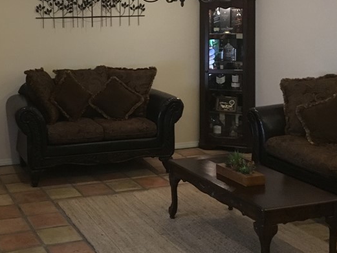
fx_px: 555
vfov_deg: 25.2
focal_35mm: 57
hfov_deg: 33.2
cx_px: 87
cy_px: 49
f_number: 2.2
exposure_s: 1/15
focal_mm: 4.15
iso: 500
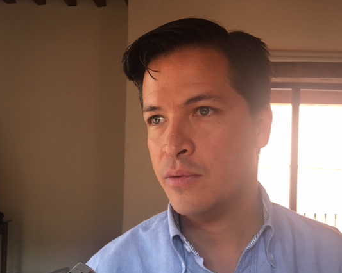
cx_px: 189
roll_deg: -2.1
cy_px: 148
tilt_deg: +1.0
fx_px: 344
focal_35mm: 34
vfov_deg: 43.3
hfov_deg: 52.8
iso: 32
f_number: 2.2
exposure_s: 1/30
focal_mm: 4.15
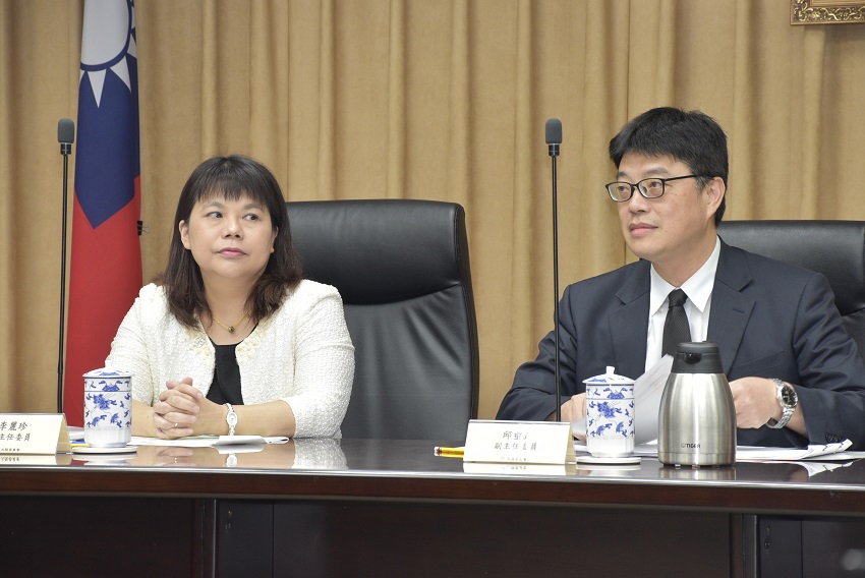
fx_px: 4184
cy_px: 289
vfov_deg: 7.9
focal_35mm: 174
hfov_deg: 11.8
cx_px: 432
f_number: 8
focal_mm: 116
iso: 800
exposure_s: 1/50
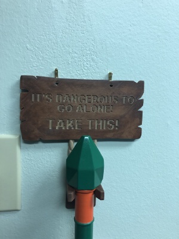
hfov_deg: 49.7
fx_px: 193
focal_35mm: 28
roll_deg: -0.6
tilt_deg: -4.3
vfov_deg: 63.4
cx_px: 90
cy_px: 120
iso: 50
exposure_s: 1/15
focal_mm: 3.99
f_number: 1.8
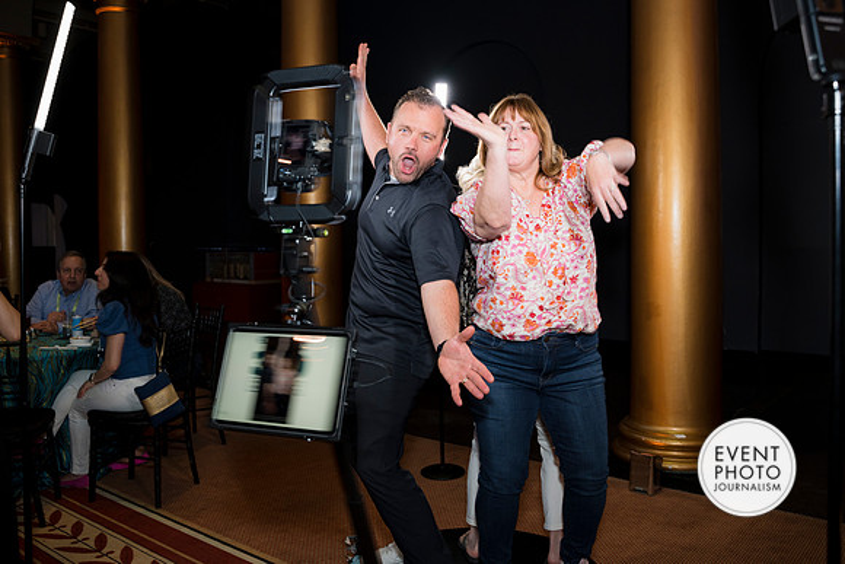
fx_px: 730
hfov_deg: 60.1
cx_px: 445
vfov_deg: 42.2
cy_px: 267
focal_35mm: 31
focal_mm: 29.5
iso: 800
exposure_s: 1/100
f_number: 4
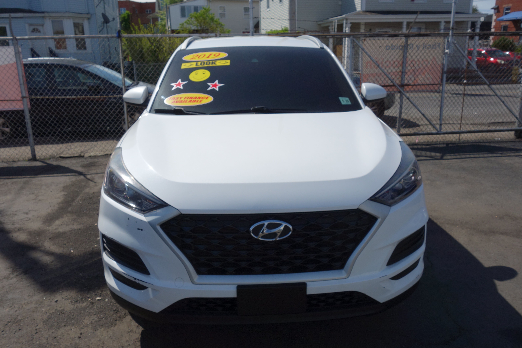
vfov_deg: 46.4
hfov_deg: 65.5
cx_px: 261
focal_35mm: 28
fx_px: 406
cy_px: 174
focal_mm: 10.4
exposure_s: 1/800
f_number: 6.3
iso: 125
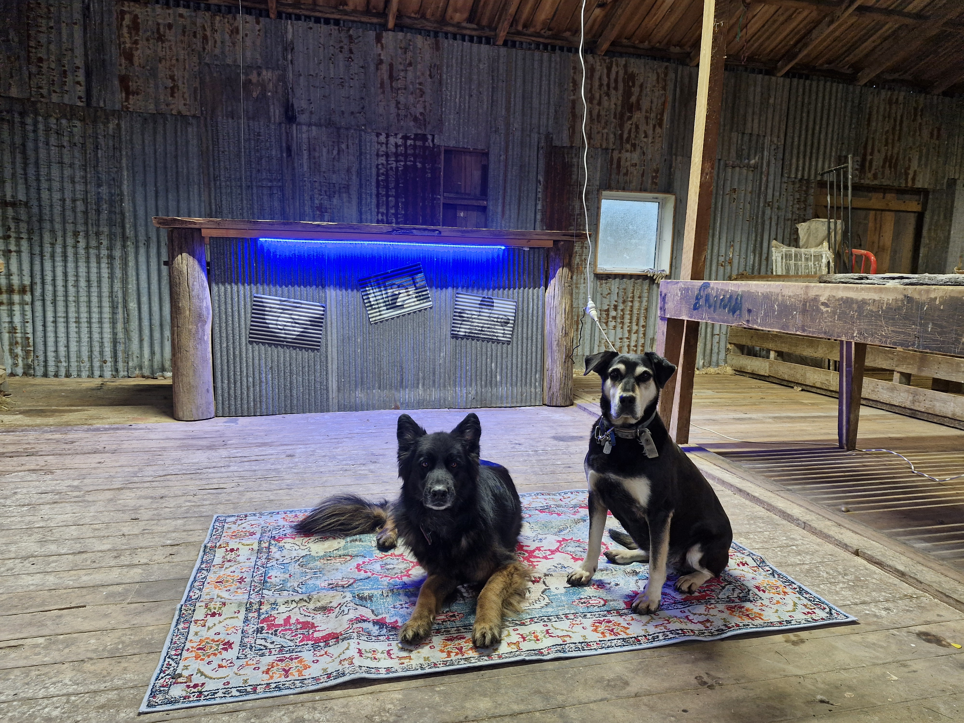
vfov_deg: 58.9
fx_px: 641
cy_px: 362
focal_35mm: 23
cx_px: 482
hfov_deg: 73.9
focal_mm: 5.54
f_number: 1.8
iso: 250
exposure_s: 1/100
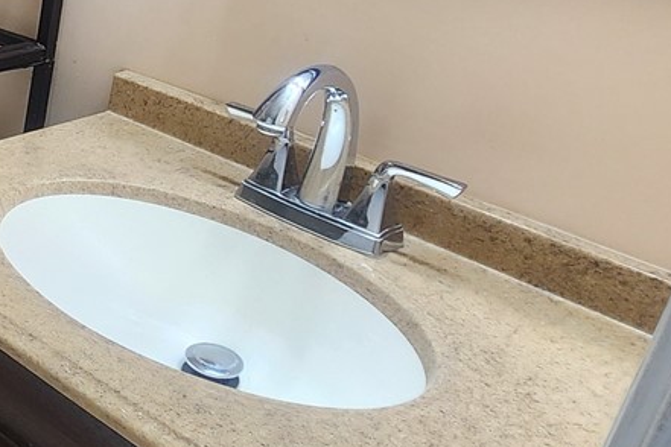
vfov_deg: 27.3
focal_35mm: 49
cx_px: -196
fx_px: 913
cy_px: 138
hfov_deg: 31.4
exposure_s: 1/60
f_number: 2.2
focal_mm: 2.2
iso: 200
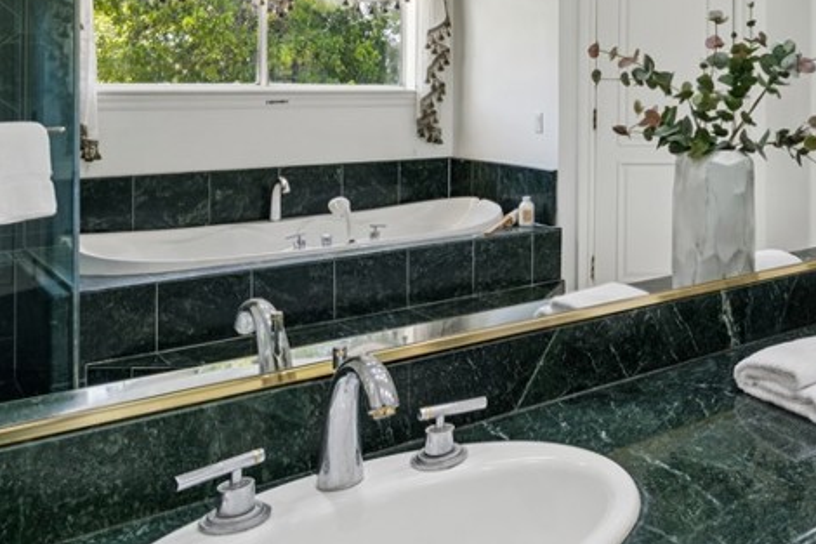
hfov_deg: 42.4
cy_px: 94
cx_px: 844
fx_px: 868
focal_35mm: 38
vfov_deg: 33.6
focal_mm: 17.6
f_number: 13
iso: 100
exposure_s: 1/3.33
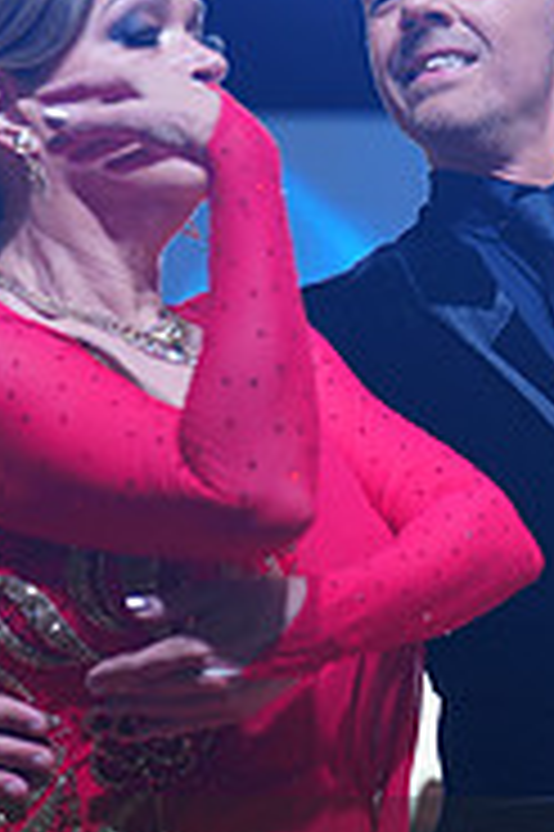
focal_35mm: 220
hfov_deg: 6.2
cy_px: 949
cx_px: 300
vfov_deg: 9.3
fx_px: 5087
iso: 500
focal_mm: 70
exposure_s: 1/500
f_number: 2.8
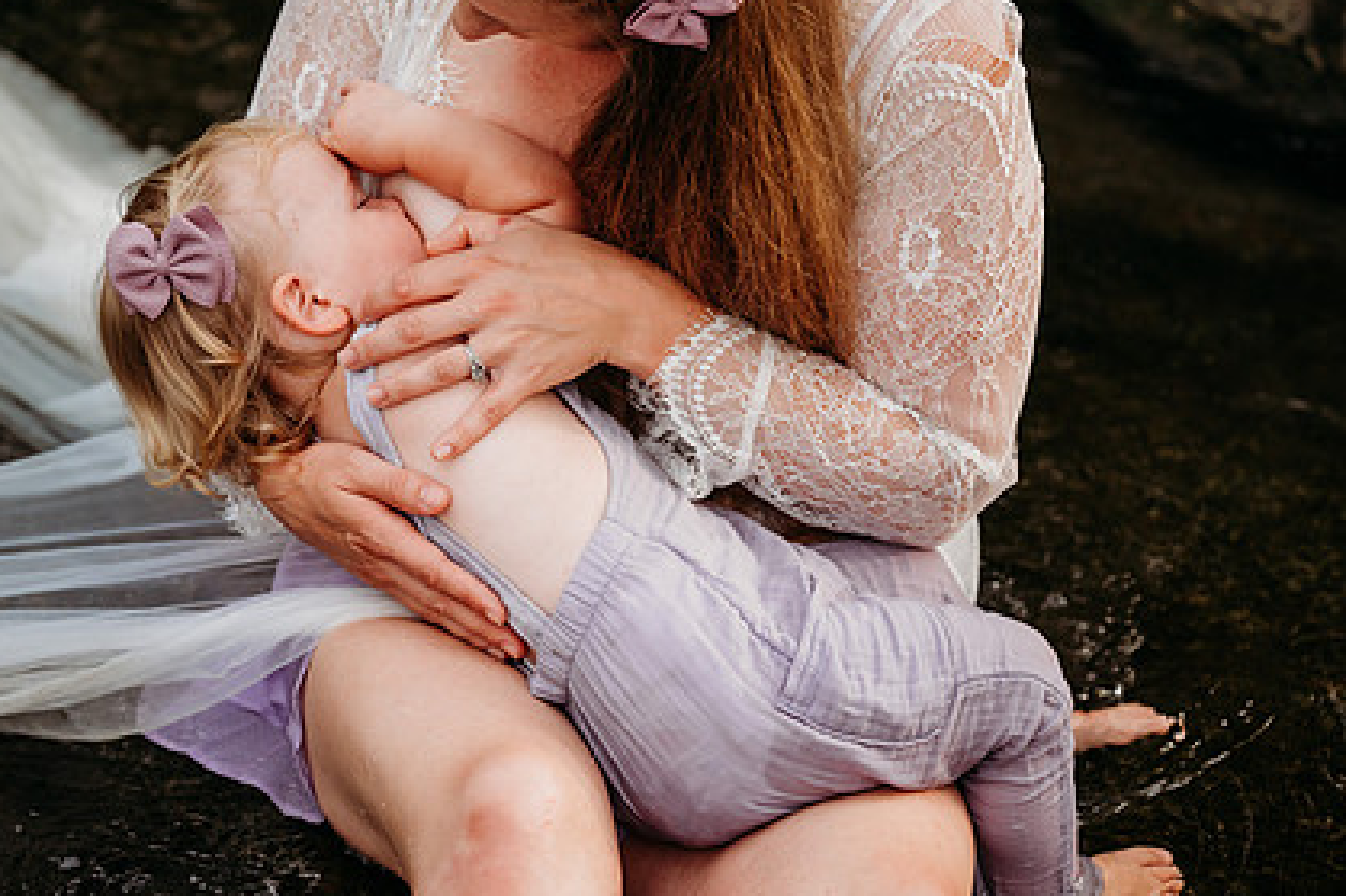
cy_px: 397
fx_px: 3625
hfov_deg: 21.0
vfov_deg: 14.1
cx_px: 459
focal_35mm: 97
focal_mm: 70
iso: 500
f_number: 2.8
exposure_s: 1/1000
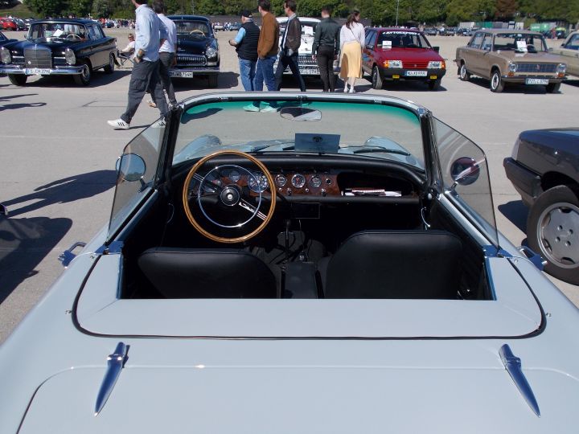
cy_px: 217
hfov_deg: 54.0
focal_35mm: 34
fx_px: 569
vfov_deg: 41.8
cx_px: 290
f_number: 9.2
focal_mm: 6
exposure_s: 1/250
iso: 80
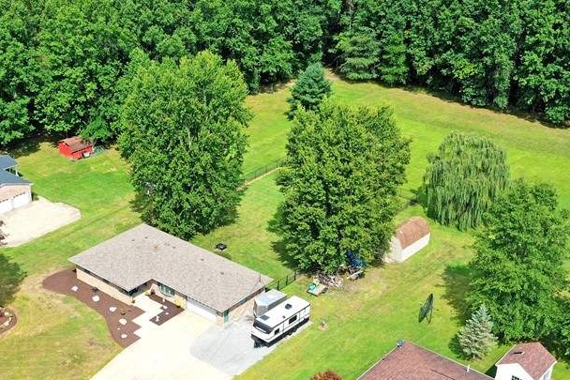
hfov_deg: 39.2
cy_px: 235
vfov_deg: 26.9
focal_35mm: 50
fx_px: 791
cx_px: 193
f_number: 5.6
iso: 100
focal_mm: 10.26
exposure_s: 1/400
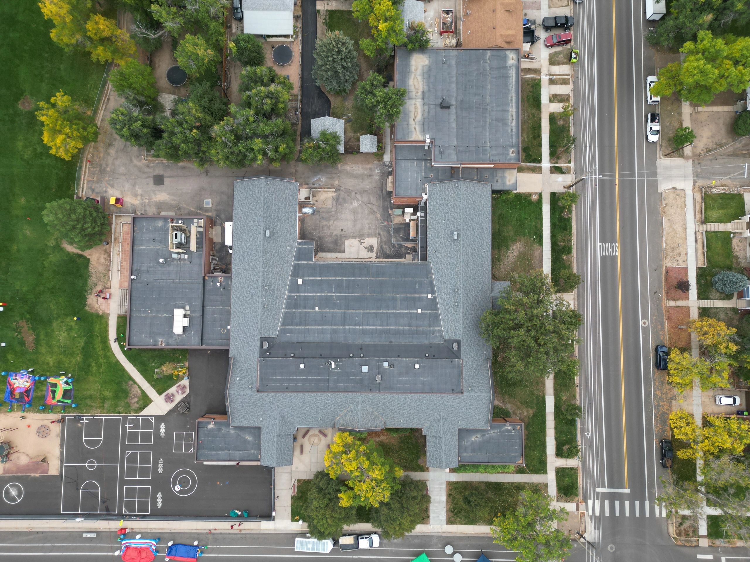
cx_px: 375
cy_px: 281
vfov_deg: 56.8
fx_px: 520
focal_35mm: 24
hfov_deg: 71.6
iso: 100
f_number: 1.7
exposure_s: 1/500
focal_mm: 6.72
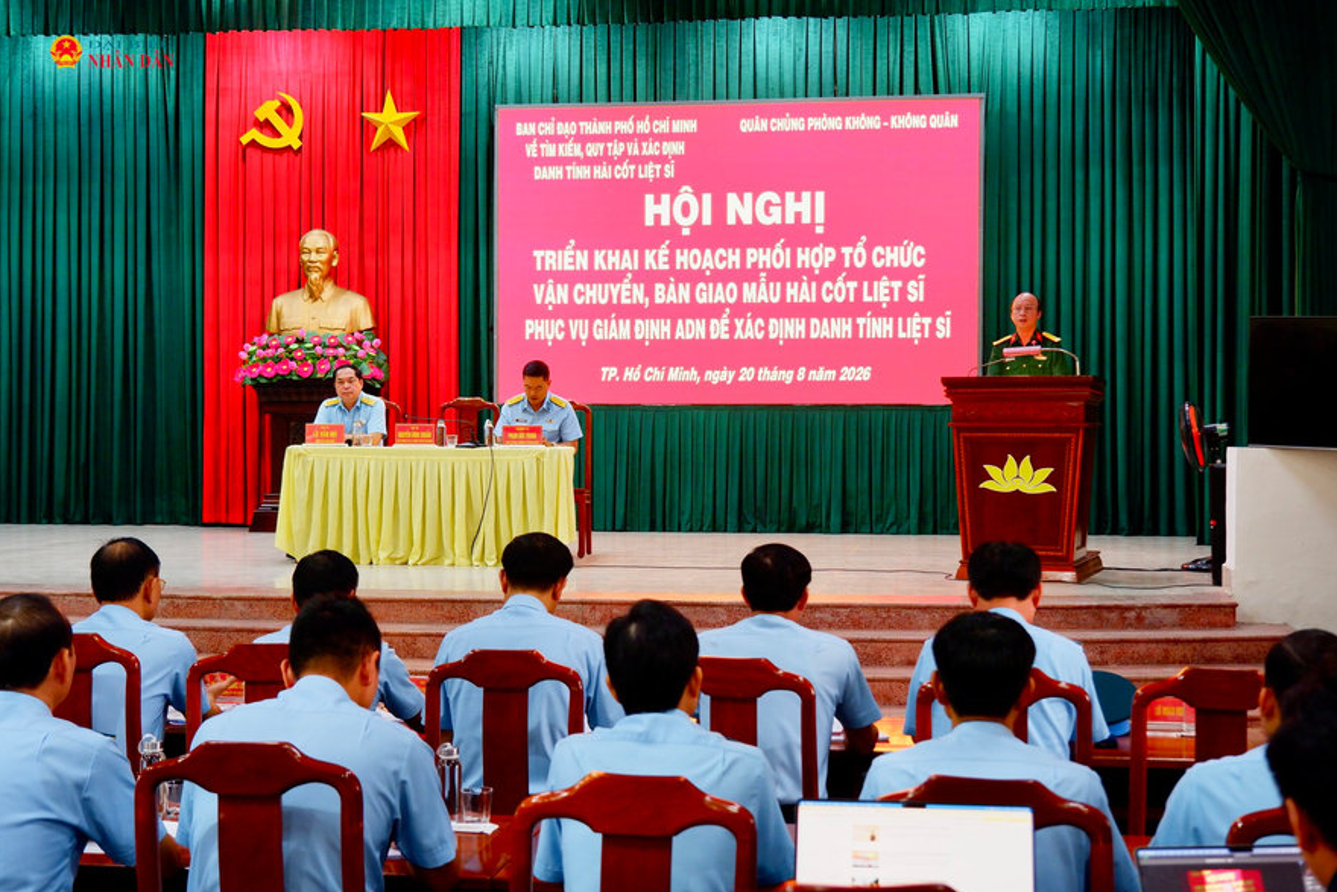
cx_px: 665
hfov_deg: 43.6
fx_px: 1671
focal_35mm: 45
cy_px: 444
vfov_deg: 29.9
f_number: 4
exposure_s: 1/45
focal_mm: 29.2
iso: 1000
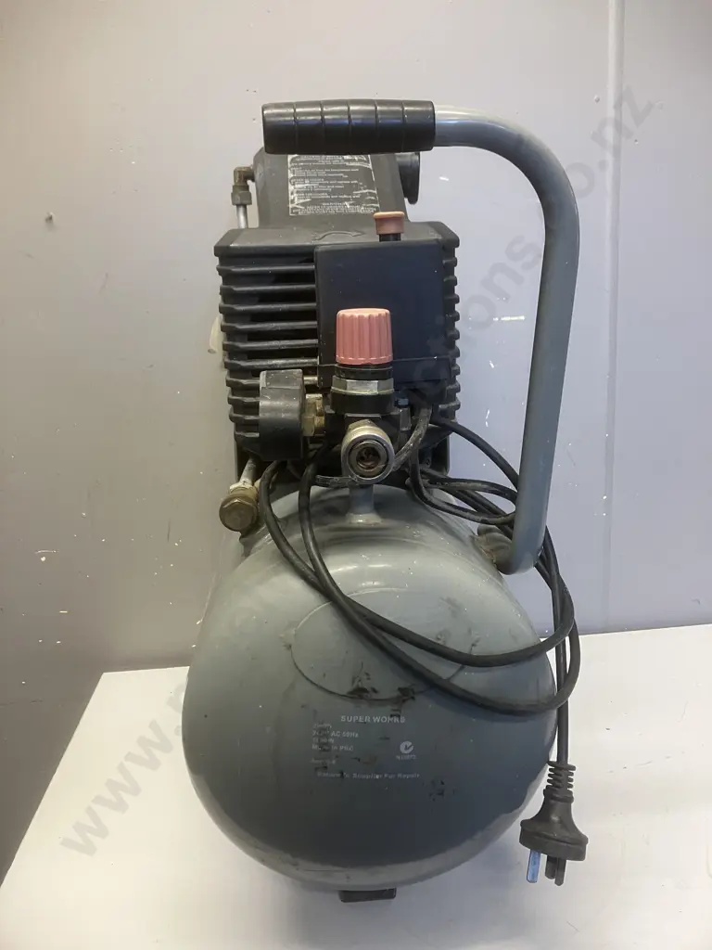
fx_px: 768
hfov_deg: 49.7
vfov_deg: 63.4
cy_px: 475
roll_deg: +3.7
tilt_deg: -9.6
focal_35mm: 28
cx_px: 356
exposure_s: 1/50
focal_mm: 3.99
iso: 125
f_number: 1.8
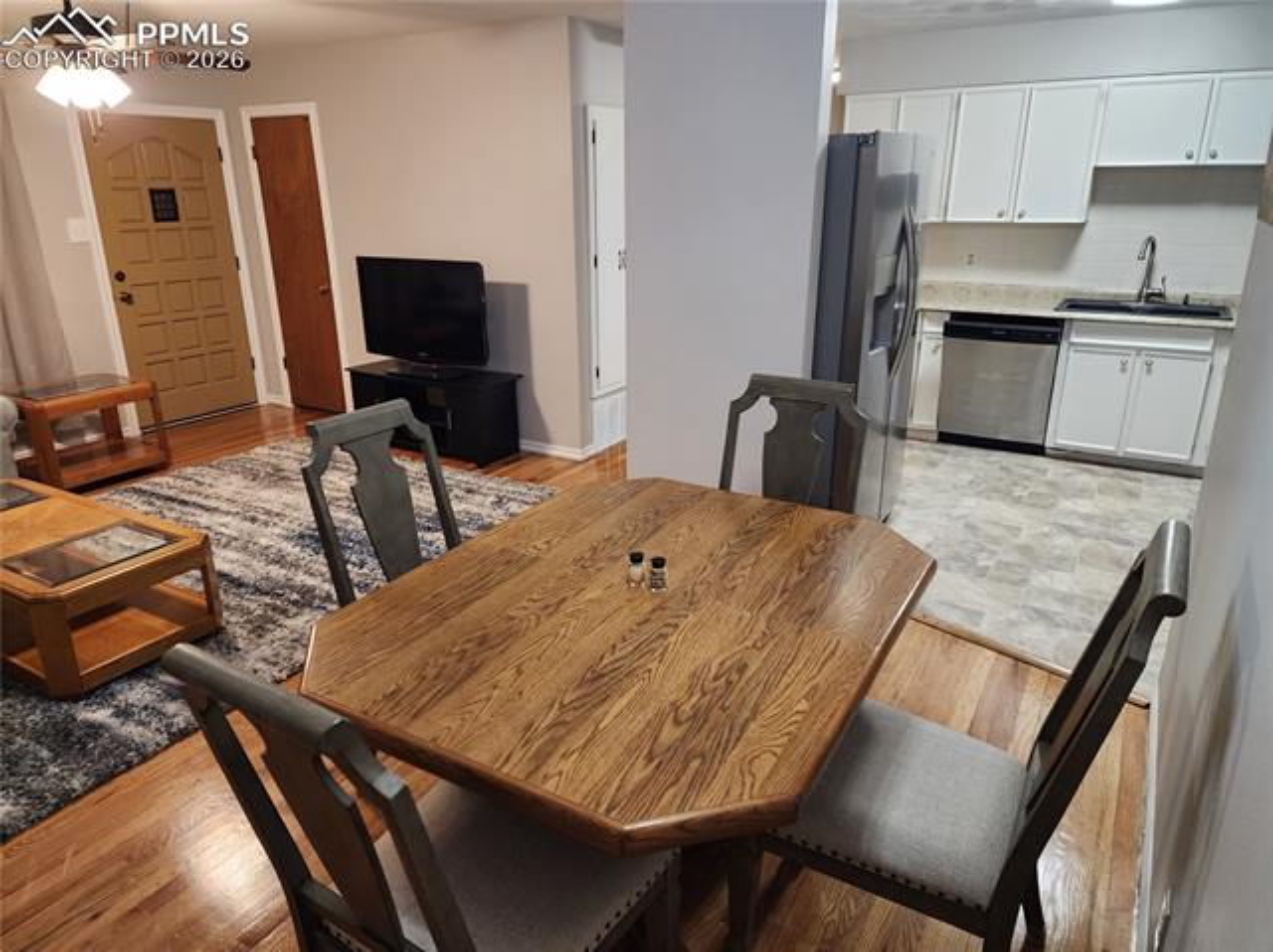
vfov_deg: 58.8
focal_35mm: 23
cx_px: 636
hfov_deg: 74.0
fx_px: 845
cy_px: 476
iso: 500
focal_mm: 6.4
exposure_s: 1/120
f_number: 1.8
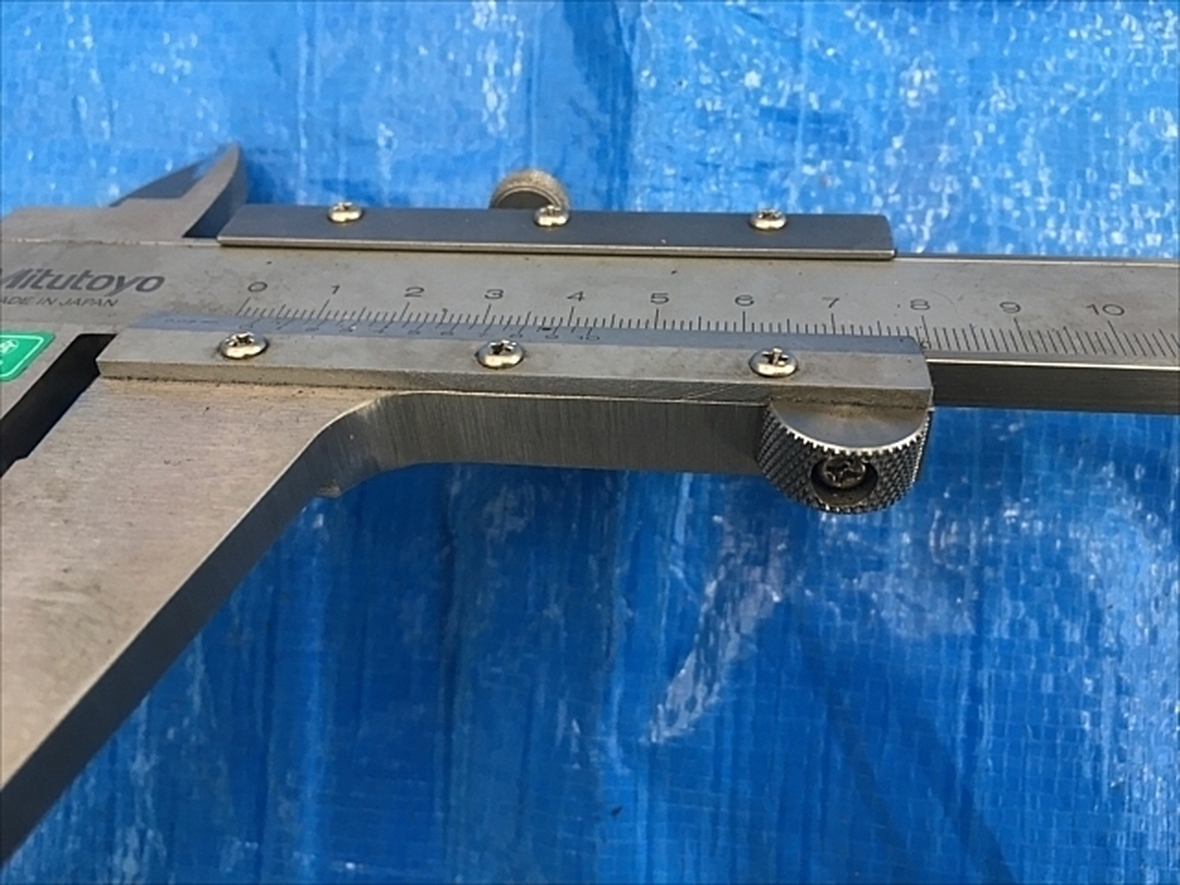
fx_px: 989
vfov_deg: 48.2
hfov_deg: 61.7
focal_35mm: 29
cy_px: 442
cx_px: 590
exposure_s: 1/30
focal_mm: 4.15
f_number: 2.2
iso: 64
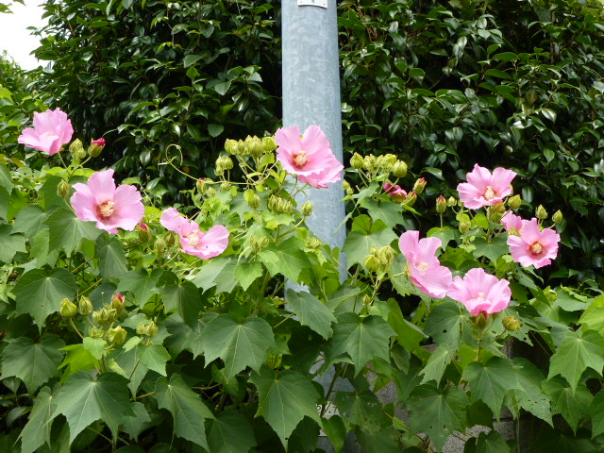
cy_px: 226
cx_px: 302
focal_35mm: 57
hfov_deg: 33.8
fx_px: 995
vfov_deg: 25.7
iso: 100
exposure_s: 1/250
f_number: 4.4
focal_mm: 10.1
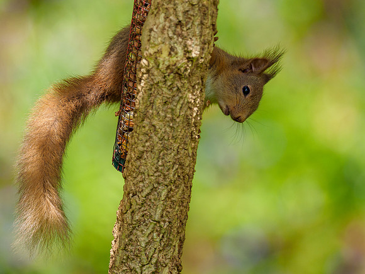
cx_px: 172
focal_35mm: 834
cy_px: 93
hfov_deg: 2.4
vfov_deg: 1.8
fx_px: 8793
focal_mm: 300
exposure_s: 1/640
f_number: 4
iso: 250
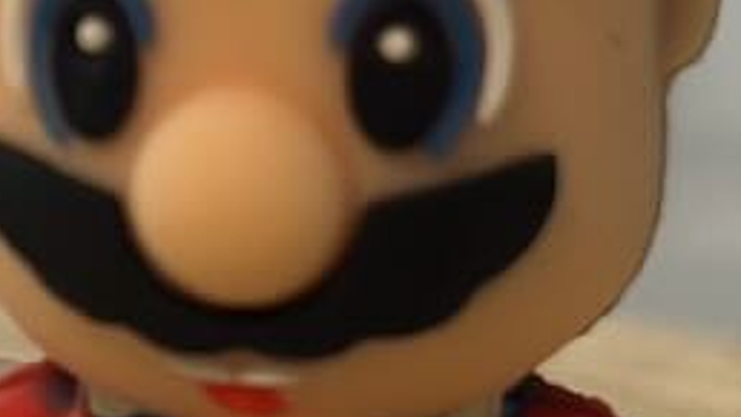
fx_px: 5088
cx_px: -46
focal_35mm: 259
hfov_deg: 8.3
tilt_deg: -11.0
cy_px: 178
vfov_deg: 4.7
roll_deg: -0.1
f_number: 1.78
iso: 160
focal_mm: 6.86
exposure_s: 1/100
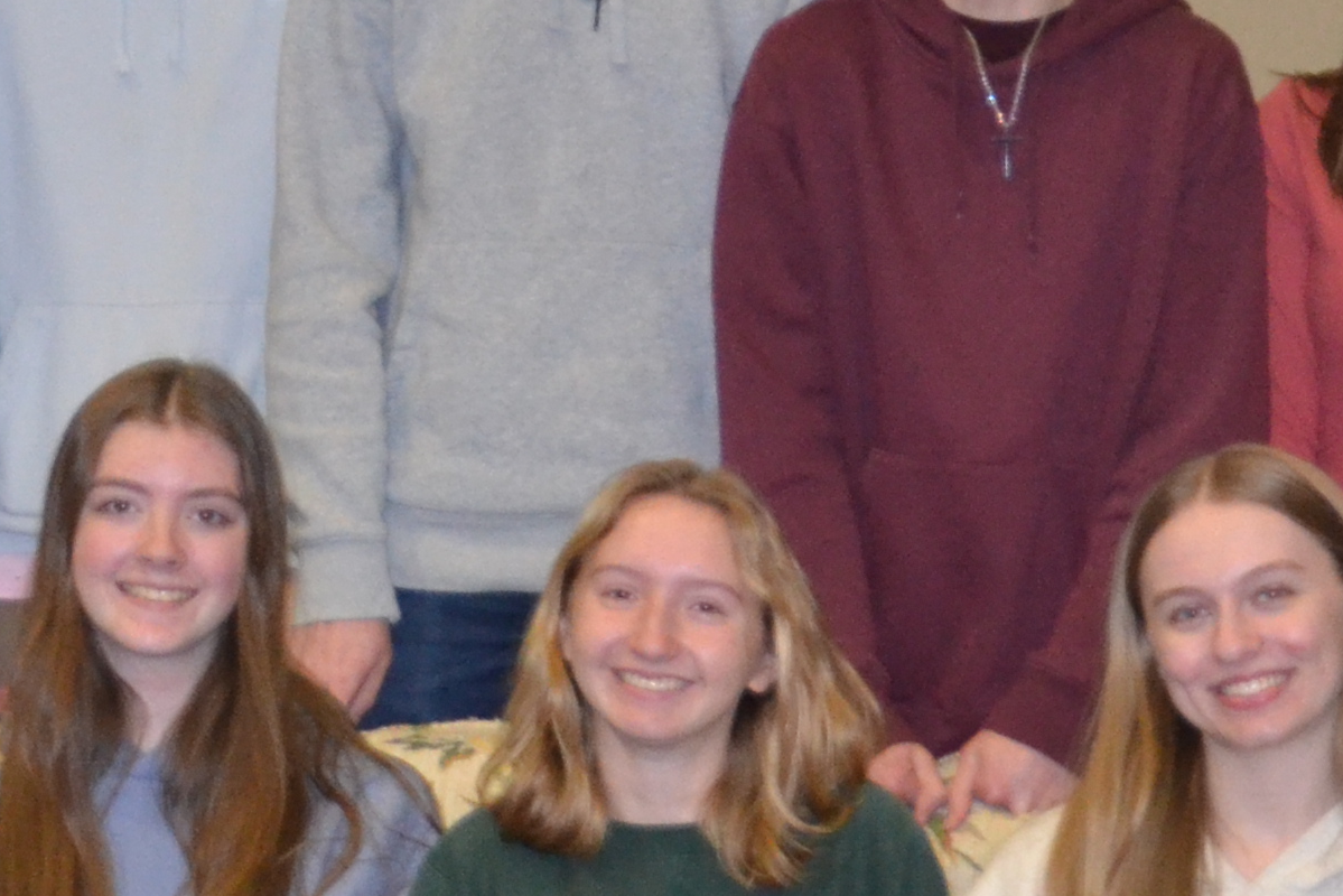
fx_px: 8171
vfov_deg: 6.3
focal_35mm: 219
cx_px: 427
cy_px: 570
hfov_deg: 9.4
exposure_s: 1/60
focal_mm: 38
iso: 1800
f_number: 4.5
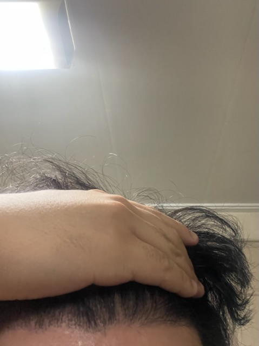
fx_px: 300
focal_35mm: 30
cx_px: 130
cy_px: 173
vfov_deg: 60.0
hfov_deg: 46.7
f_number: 2.2
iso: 400
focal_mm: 2.71
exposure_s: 1/60
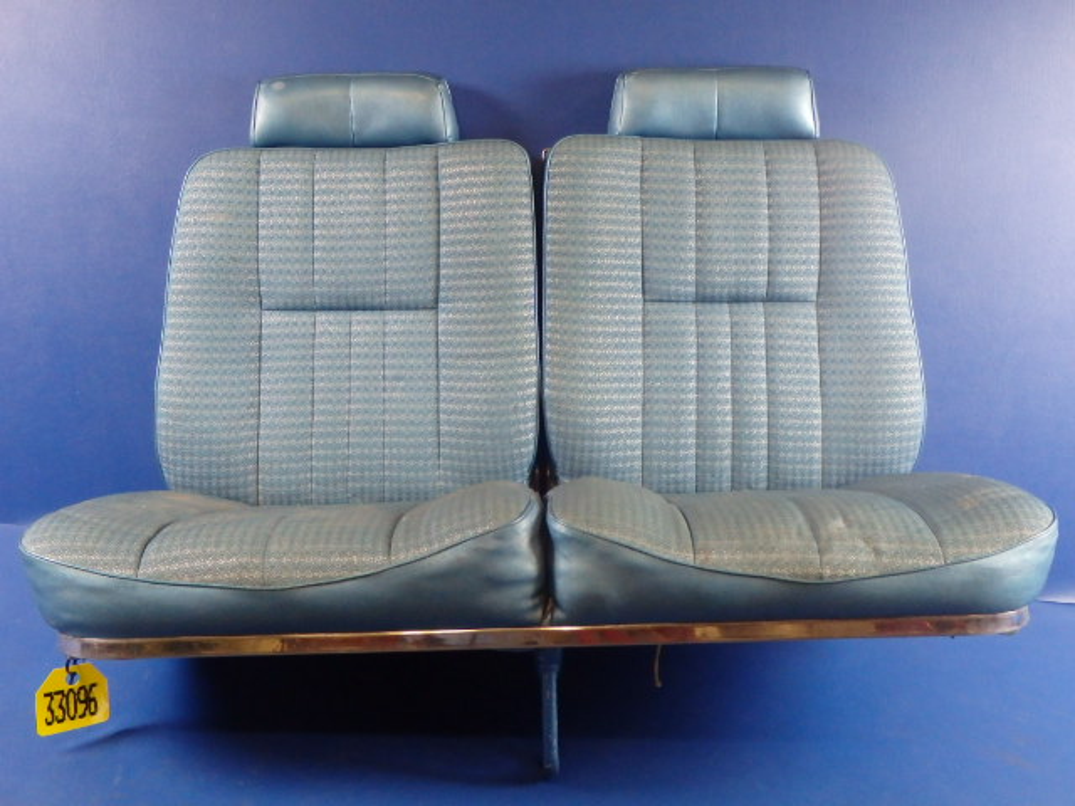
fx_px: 1118
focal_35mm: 36
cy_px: 403
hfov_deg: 51.4
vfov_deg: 39.7
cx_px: 538
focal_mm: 6.4
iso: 800
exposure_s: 1/30
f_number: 4.5
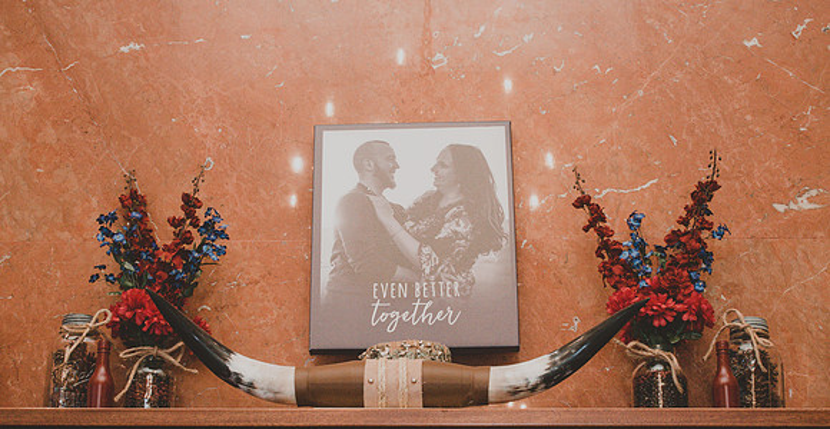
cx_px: 409
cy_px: 280
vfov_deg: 16.8
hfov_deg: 31.9
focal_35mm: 67
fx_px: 1452
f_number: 5
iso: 3600
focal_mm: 40
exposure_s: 1/60
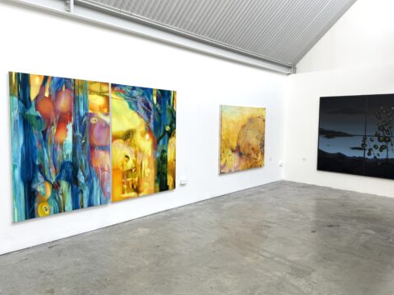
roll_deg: -1.4
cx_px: 197
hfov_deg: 67.3
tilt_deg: -3.9
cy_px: 142
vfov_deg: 53.0
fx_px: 296
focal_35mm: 26
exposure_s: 1/448
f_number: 1.78
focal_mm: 6.76
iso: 80
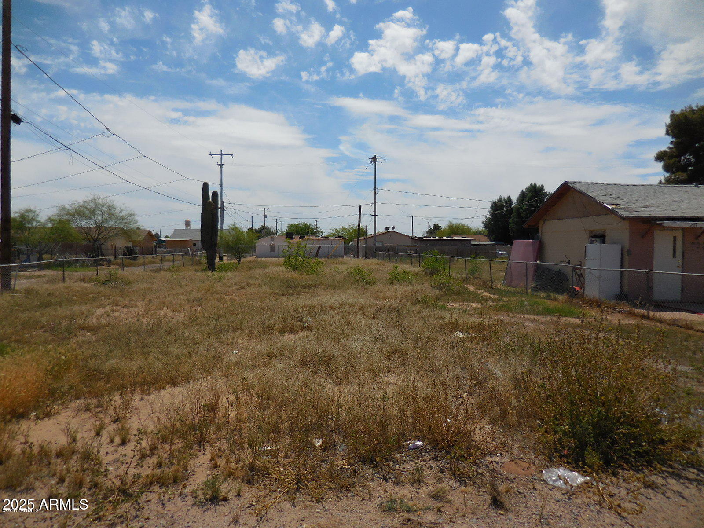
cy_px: 264
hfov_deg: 69.4
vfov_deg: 54.9
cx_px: 352
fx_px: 508
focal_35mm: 25
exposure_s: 1/1000
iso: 125
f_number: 6.6
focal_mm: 4.5
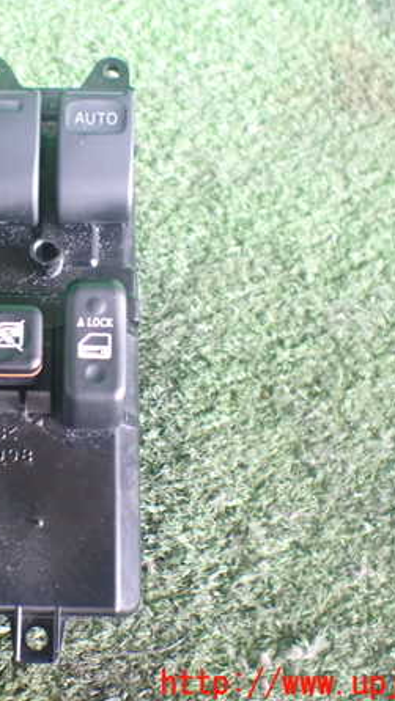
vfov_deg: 46.4
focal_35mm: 44
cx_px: 44
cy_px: 350
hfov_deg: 26.3
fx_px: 819
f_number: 2.3
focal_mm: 5.4
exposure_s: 1/30
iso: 800
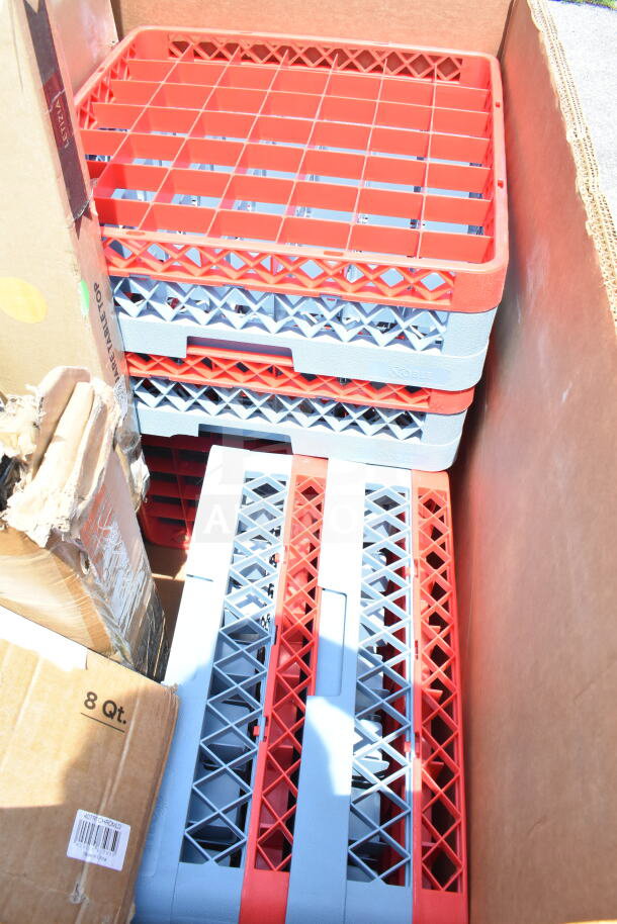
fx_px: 694
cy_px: 462
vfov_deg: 67.4
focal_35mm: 27
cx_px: 308
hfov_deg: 48.0
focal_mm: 18
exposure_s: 1/500
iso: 1600
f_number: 11
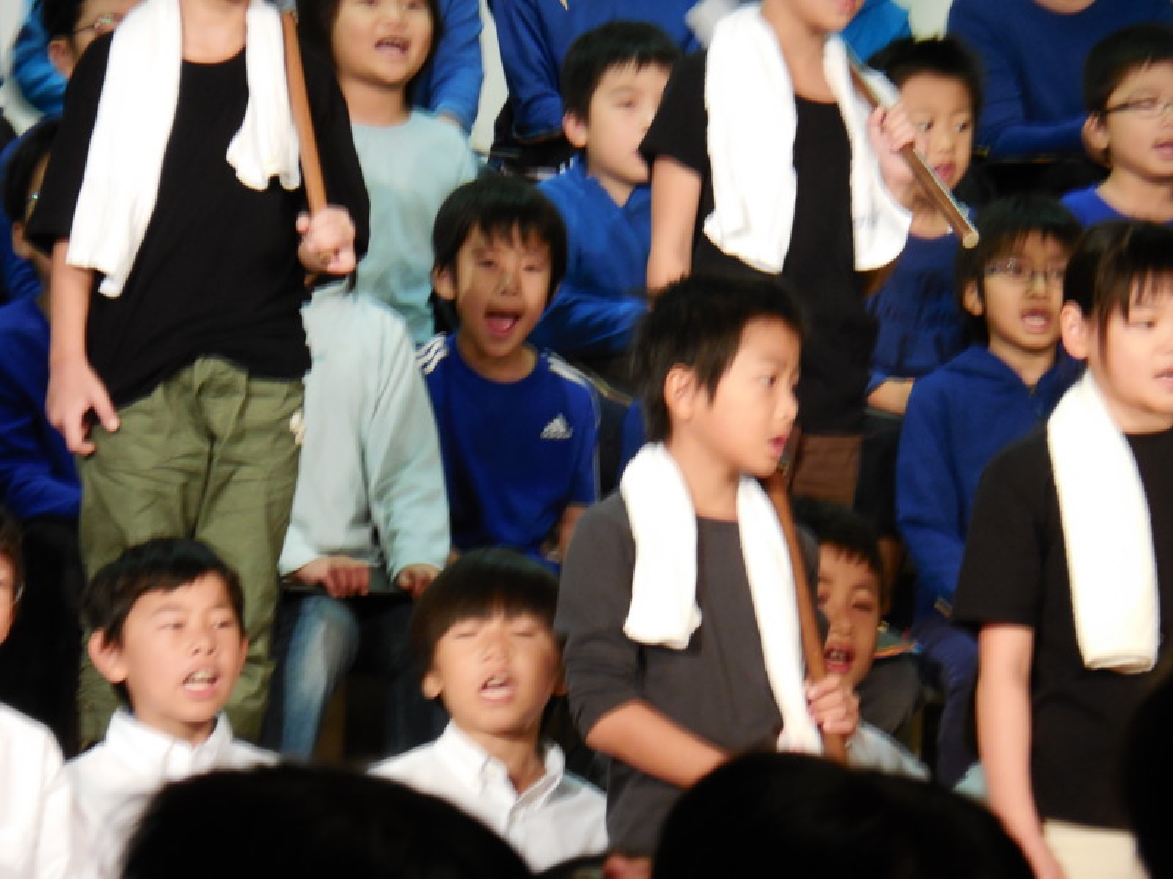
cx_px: 586
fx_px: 10267
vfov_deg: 4.9
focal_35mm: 303
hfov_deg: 6.5
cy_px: 440
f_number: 6.5
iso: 500
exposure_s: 1/8
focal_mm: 54
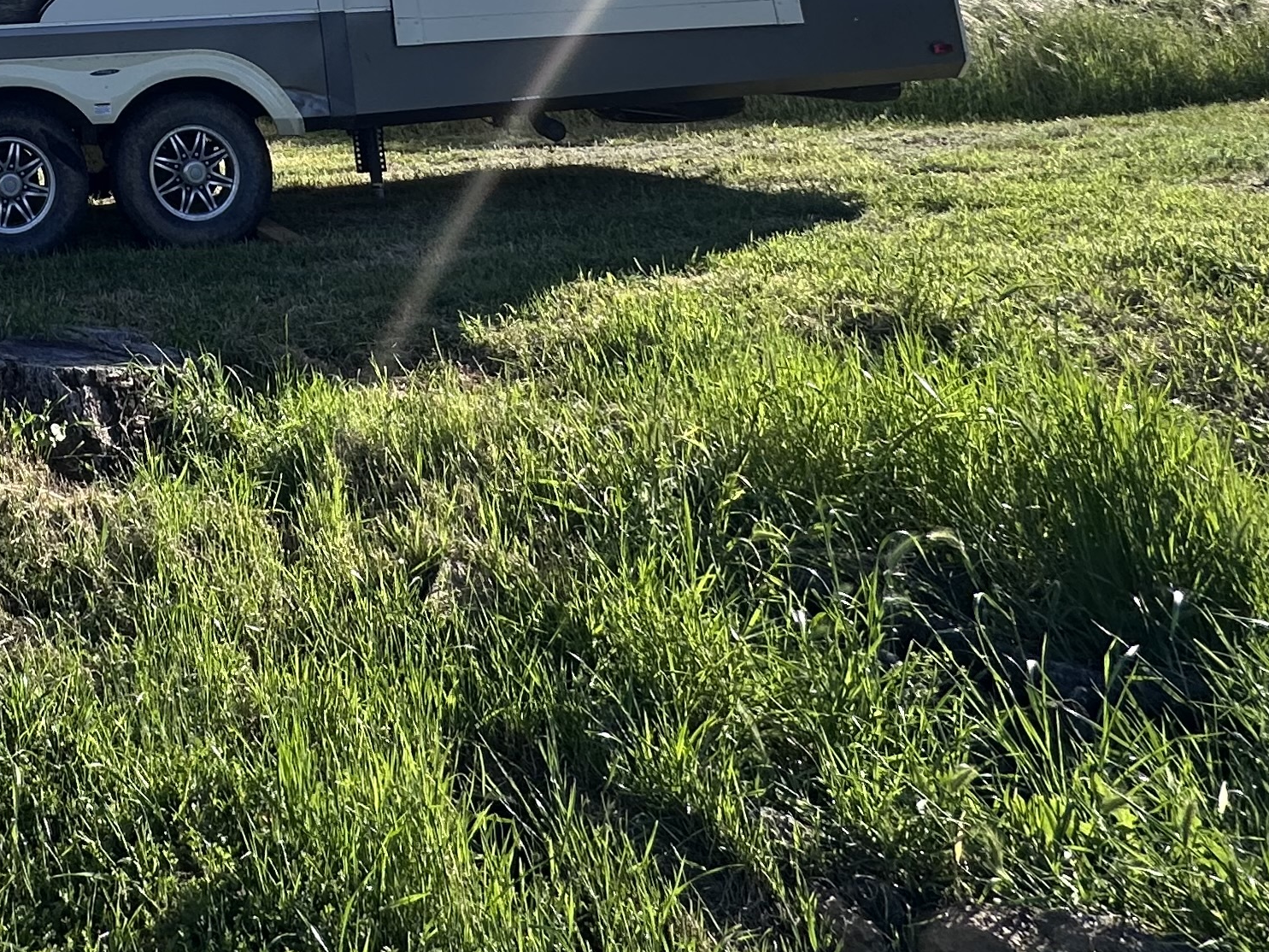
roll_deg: +4.8
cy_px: -296
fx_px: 1393
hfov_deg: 40.3
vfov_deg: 29.9
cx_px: -106
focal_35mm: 38
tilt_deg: +14.8
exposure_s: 1/1335
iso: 50
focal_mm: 2.22
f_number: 2.2
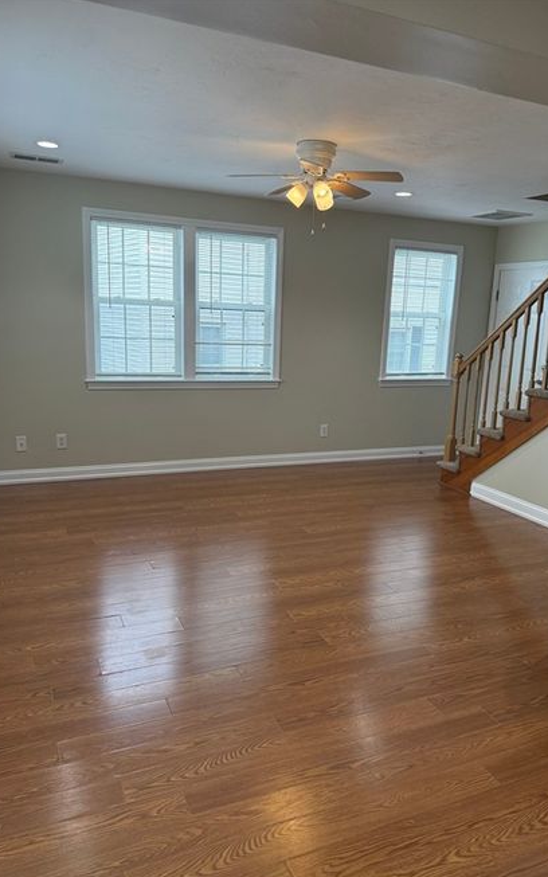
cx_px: 297
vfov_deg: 70.4
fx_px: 621
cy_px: 444
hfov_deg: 47.5
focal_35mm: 26
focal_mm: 6.76
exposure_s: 1/234
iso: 200
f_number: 1.78
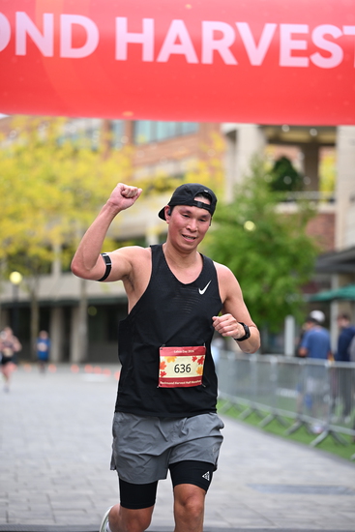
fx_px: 1552
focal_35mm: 105
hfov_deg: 13.0
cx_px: 178
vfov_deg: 19.5
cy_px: 266
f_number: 2.8
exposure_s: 1/2000
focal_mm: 105
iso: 640
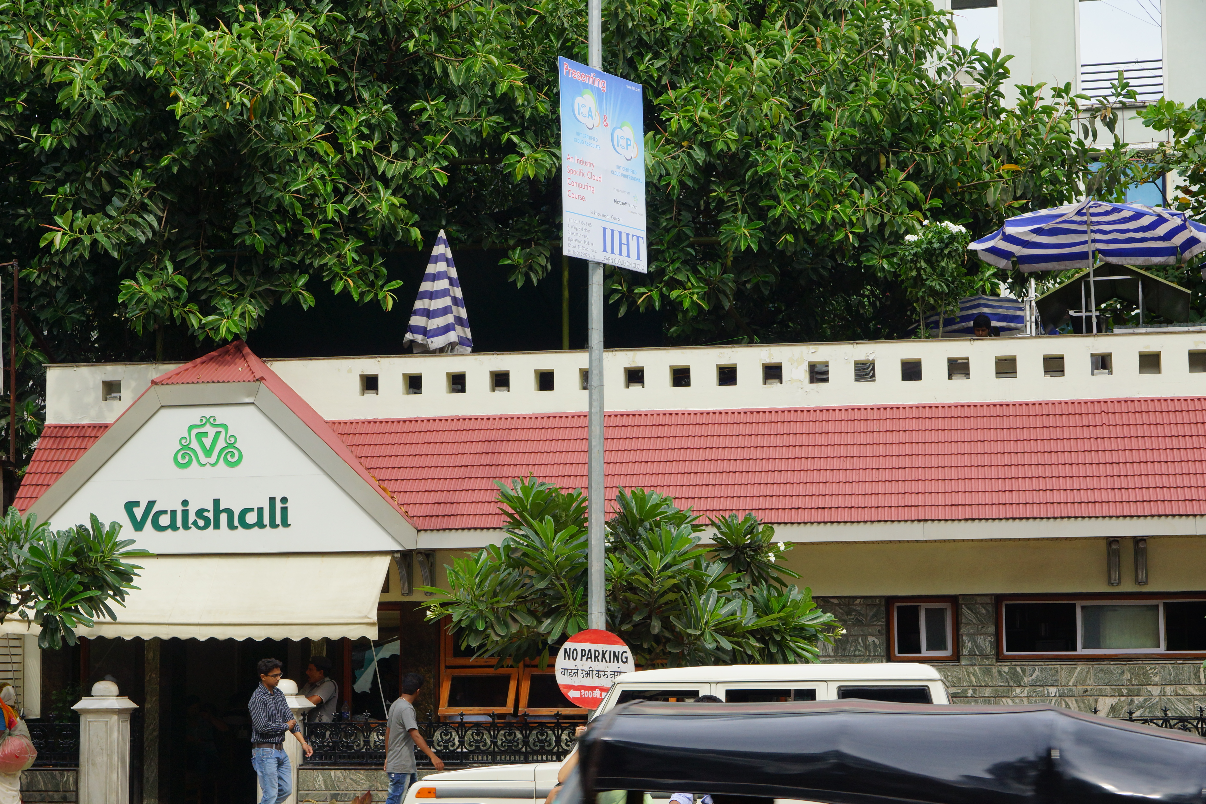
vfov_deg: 20.2
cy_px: 402
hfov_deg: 29.9
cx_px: 603
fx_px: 2261
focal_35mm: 68
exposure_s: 1/250
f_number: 9
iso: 200
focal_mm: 45
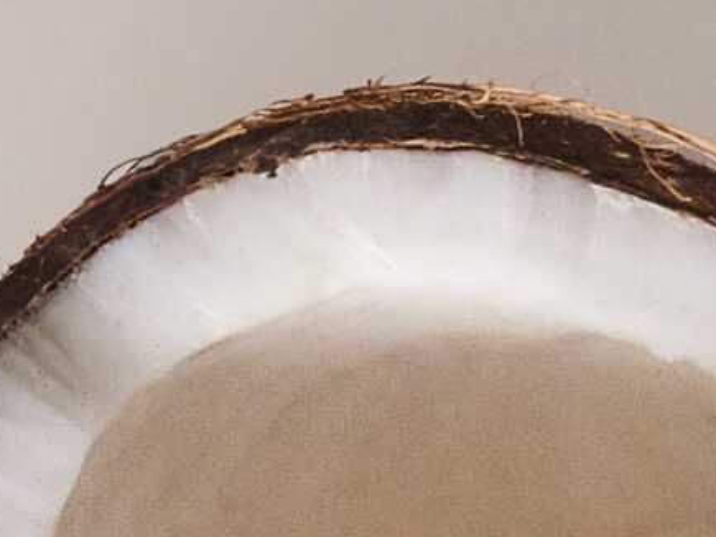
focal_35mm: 351
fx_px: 7258
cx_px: 723
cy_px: 1209
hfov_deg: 5.6
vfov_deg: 4.2
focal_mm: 62
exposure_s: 1/160
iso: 6400
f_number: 25
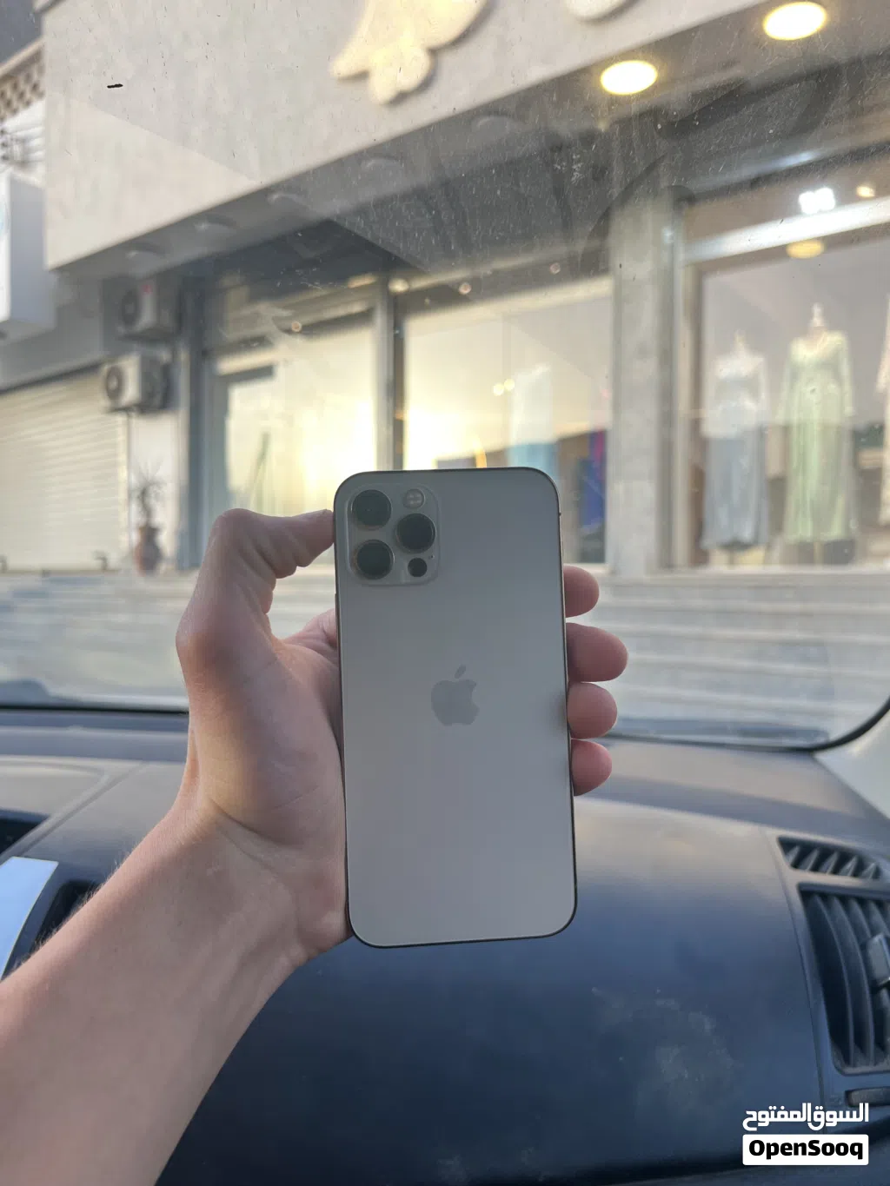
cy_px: 593
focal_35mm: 26
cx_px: 445
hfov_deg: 53.1
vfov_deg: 67.3
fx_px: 891
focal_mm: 5.7
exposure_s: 1/100
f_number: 1.5
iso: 50
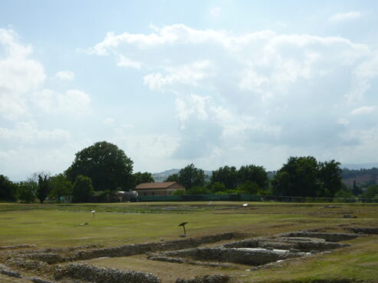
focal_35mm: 45
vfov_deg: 32.0
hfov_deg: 42.0
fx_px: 491
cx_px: 160
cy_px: 176
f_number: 6.3
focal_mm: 5.2
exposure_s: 1/640
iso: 100
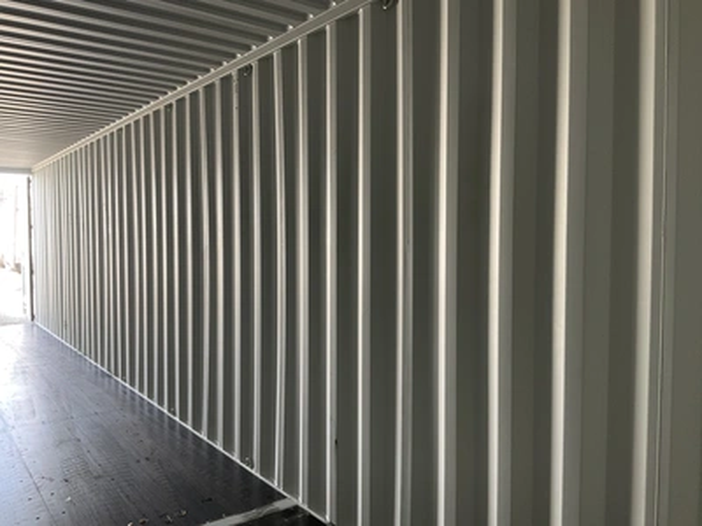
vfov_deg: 48.2
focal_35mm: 29
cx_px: 351
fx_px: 588
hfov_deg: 61.7
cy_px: 263
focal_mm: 3
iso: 64
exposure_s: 1/86
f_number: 1.8
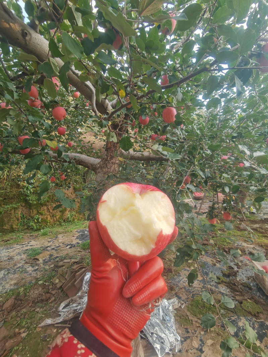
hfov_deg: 74.7
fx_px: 176
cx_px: 134
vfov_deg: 91.0
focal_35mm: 17
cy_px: 178
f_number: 2.2
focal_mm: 2.26
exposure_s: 1/100
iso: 80
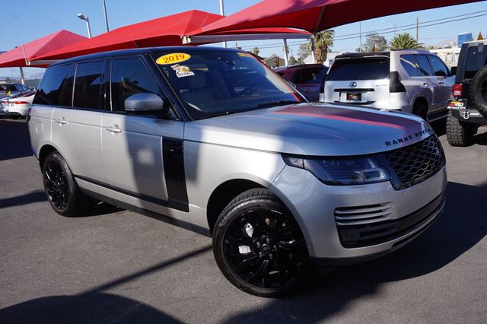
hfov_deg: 59.5
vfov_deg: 41.7
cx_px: 244
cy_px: 162
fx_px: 426
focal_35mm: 32
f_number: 14
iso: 100
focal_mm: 21
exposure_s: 1/100
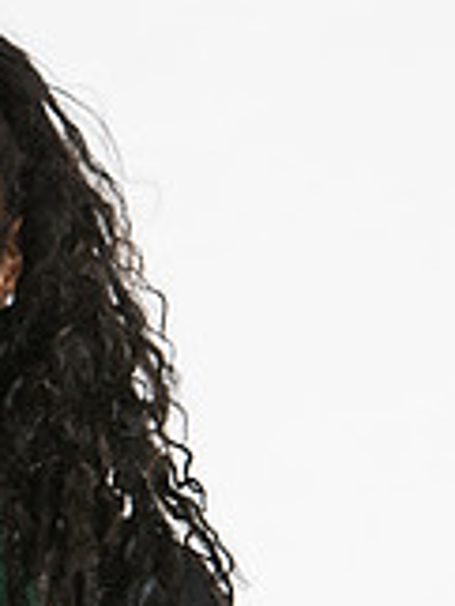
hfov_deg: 2.7
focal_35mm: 545
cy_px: 486
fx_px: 9539
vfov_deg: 3.6
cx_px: -71
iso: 200
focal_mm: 135
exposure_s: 1/160
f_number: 5.6
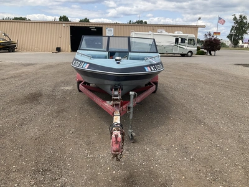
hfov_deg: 61.7
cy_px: 94
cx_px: 124
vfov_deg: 48.2
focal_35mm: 29
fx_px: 209
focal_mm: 3
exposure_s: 1/1121
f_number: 1.8
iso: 25
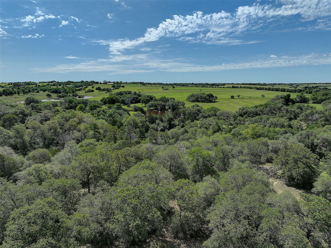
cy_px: 124
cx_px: 166
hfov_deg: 71.6
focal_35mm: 24
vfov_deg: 56.8
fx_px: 229
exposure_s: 1/500
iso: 120
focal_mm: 12.3
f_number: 2.8
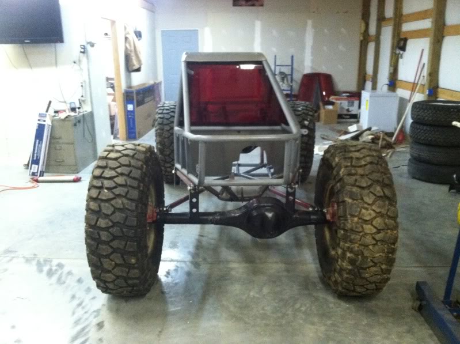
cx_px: 230
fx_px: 464
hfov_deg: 52.7
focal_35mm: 35
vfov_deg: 40.6
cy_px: 172
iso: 640
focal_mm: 3.9
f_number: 2.8
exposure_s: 1/15
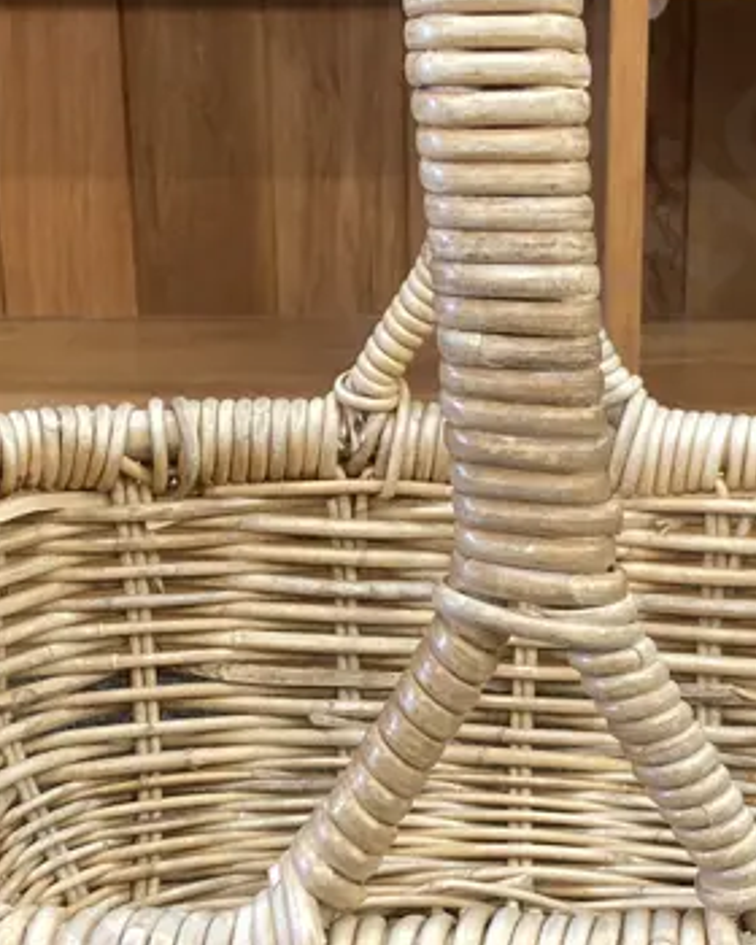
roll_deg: +0.0
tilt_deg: -20.8
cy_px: 605
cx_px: 421
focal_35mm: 80
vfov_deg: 23.8
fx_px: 2237
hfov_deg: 19.2
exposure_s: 1/50
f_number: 1.8
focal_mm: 3.99
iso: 200
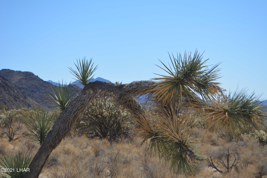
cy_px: 89
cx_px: 134
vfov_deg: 16.6
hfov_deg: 24.6
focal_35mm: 82
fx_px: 612
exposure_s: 1/2000
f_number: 7.1
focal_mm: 55
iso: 400
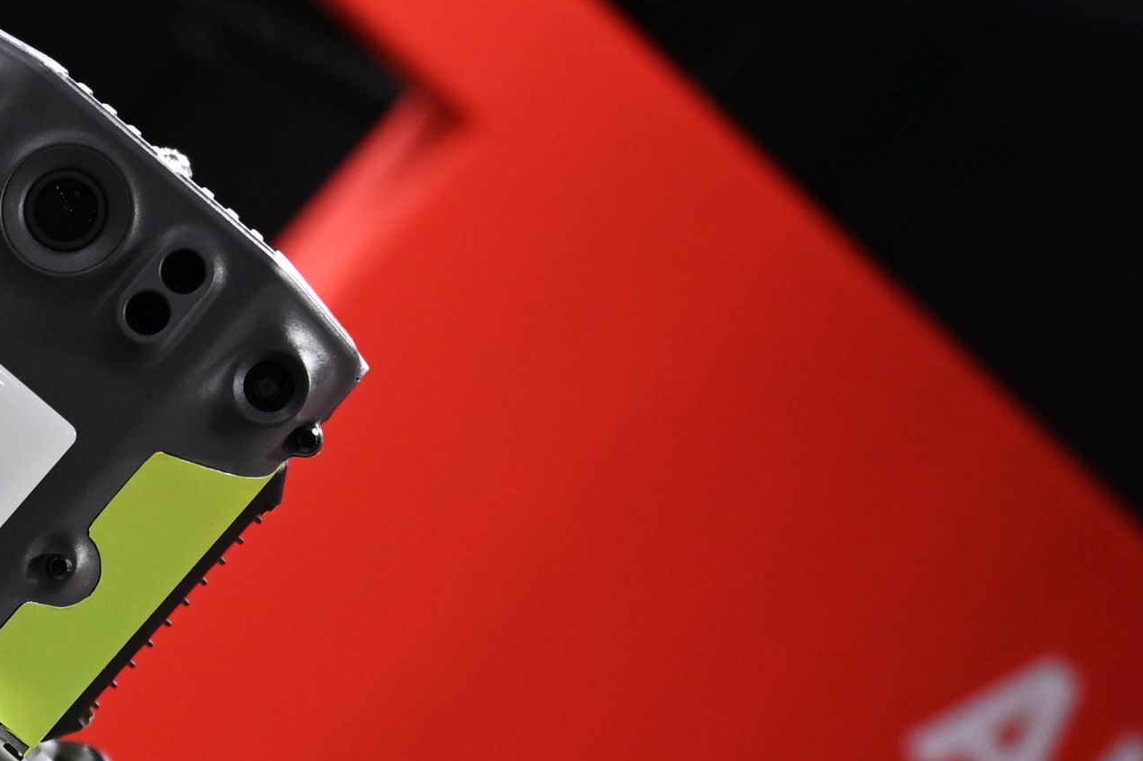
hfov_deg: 13.1
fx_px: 4698
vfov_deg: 9.2
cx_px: -559
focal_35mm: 148
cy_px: 761
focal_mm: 42
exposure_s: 1/125
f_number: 4
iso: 1250
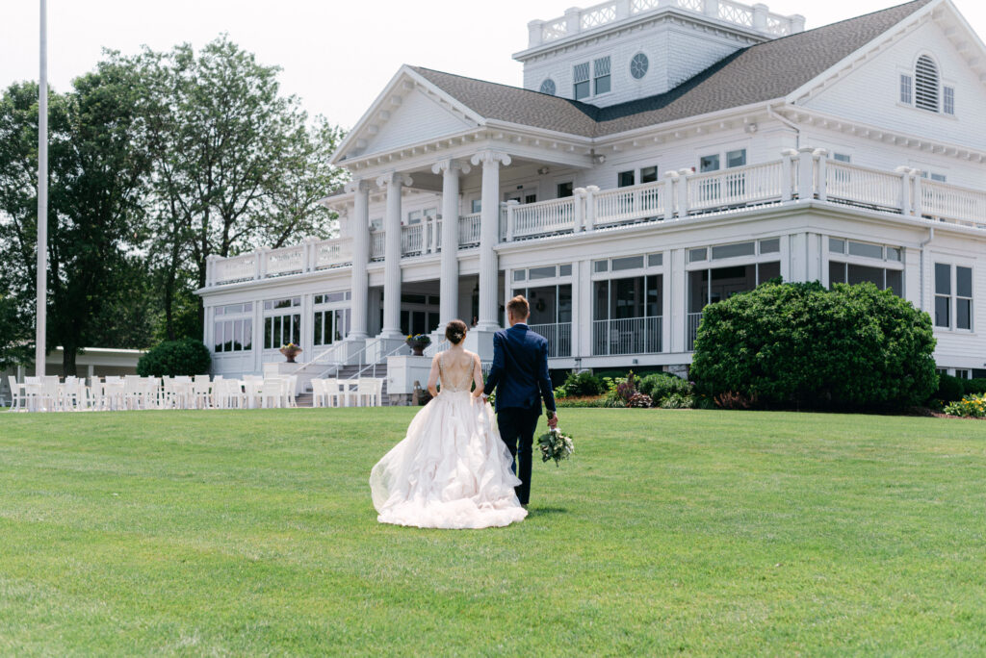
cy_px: 329
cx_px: 493
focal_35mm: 50
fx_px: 1370
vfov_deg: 27.0
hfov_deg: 39.6
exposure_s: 1/4000
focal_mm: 50
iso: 250
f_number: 3.5
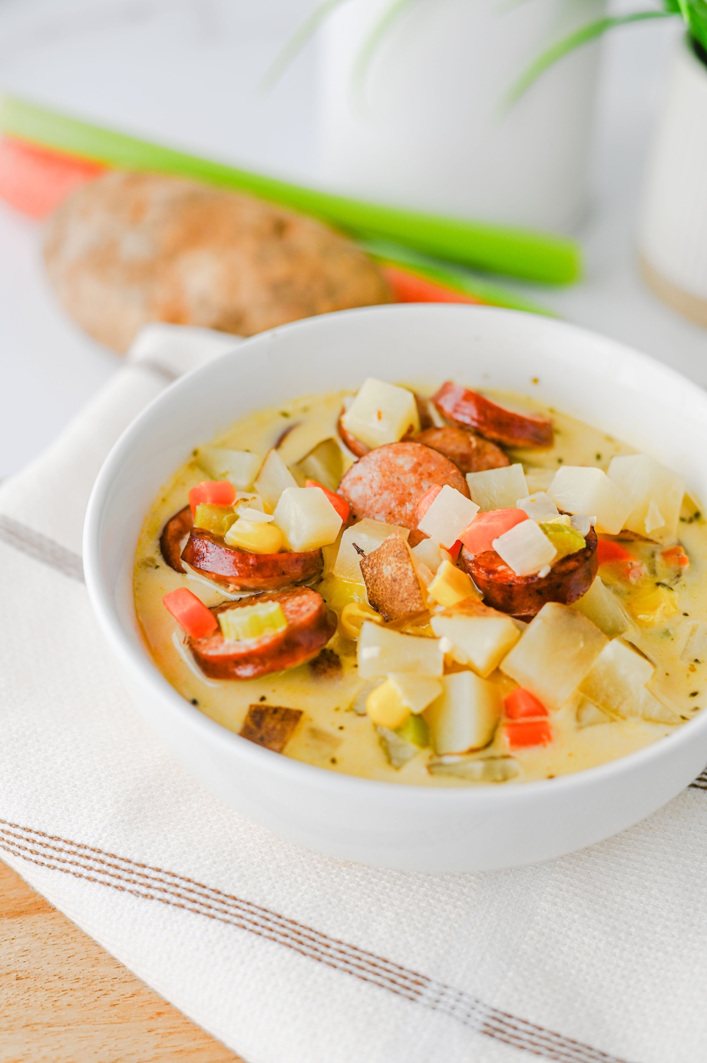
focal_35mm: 50
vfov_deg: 39.6
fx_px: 1475
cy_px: 532
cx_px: 354
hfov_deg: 27.0
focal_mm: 50
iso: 160
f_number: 4
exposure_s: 1/125
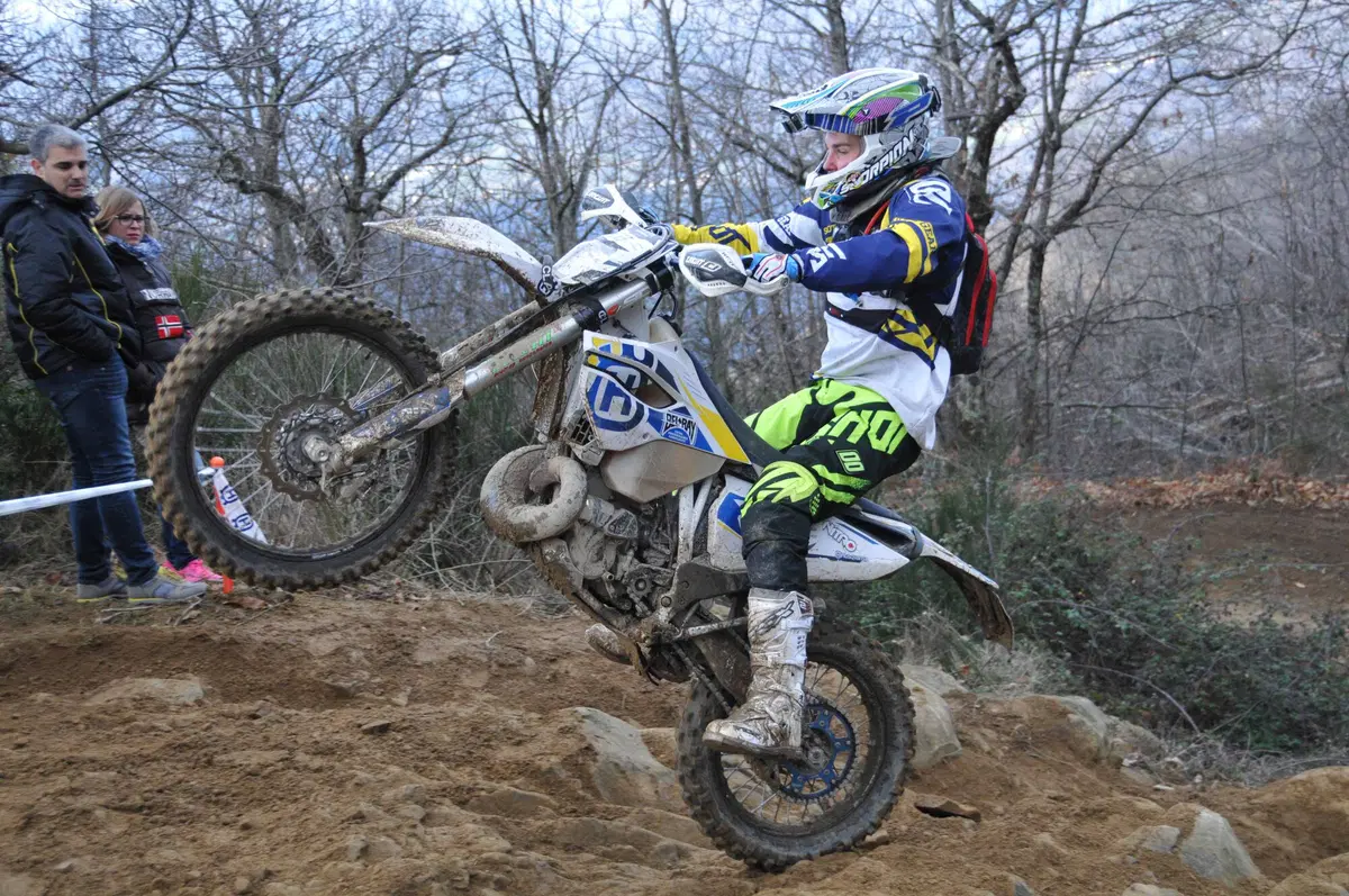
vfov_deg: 26.4
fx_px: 1909
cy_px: 448
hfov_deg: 38.9
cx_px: 674
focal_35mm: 51
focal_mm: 34
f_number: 4.2
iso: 800
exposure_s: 1/640
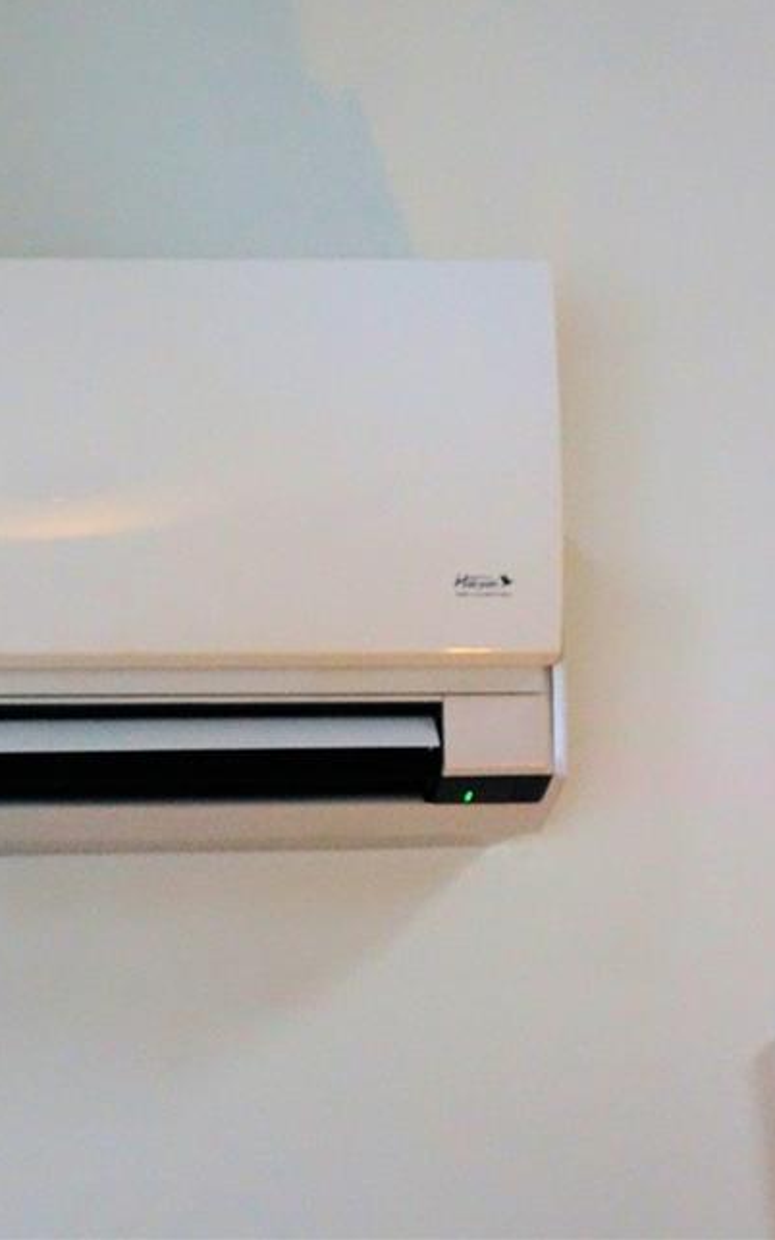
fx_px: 3615
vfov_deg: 19.5
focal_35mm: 107
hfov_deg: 12.0
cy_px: 586
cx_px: -100
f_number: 5
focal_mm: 44
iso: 3200
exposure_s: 1/125
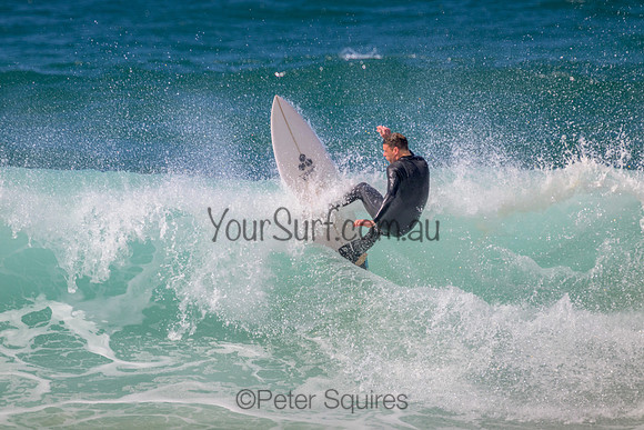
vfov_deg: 1.7
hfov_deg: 2.6
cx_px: 322
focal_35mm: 800
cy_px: 215
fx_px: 14314
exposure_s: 1/1600
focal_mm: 800
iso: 560
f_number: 11
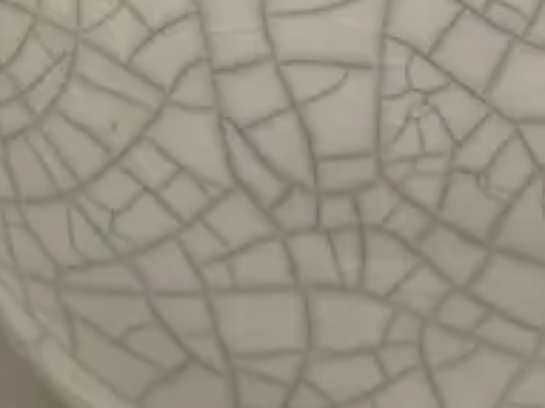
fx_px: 2030
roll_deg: -0.4
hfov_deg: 15.2
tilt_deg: -12.0
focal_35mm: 129
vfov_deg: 10.6
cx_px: 74
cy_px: -397
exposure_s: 1/100
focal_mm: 6.86
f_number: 1.78
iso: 160
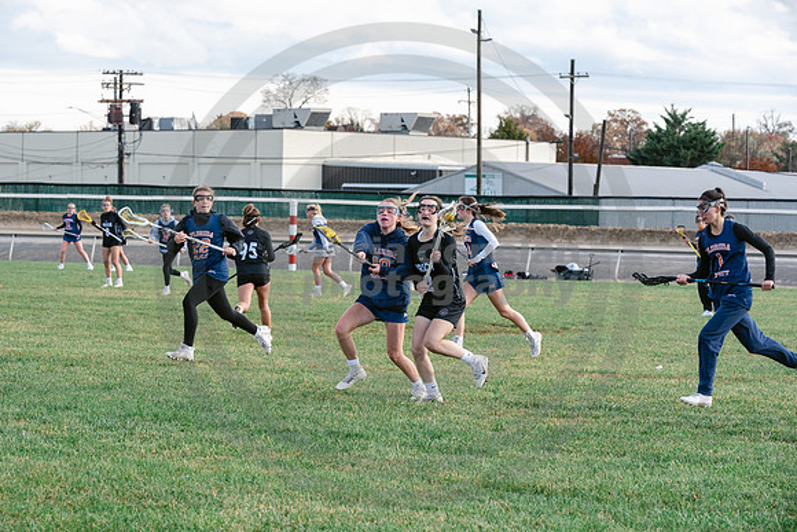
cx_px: 398
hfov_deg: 18.6
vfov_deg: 12.5
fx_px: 2436
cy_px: 266
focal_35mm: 110
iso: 400
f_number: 6.3
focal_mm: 110
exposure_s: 1/640
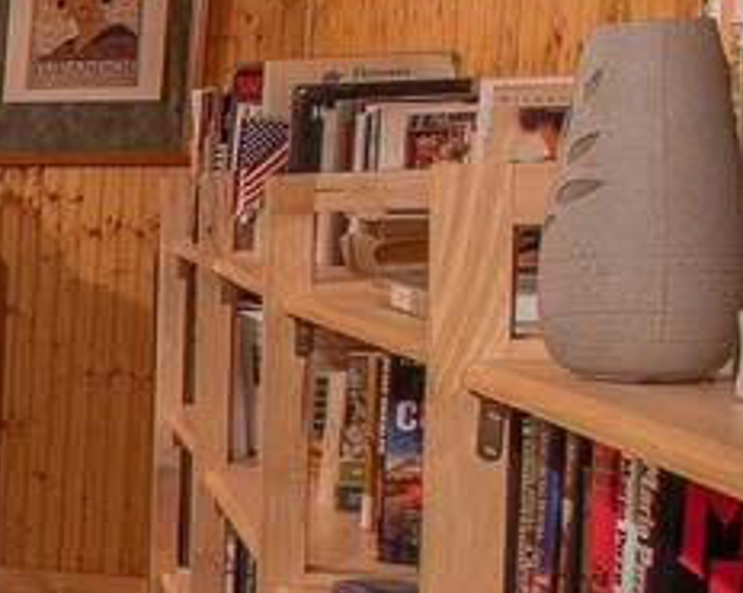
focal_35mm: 66
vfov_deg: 23.1
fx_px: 1450
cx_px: -894
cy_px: 348
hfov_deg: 16.8
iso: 400
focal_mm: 10
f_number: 11
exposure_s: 8
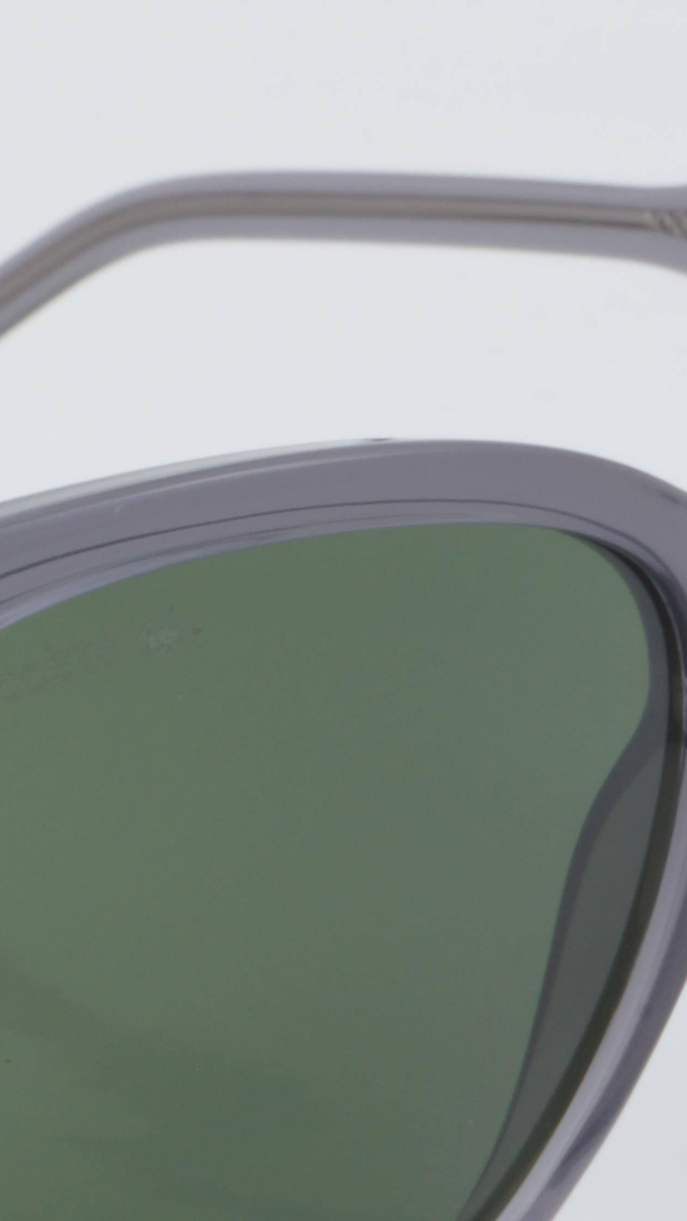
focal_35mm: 211
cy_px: 845
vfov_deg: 10.2
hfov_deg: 5.7
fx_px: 6832
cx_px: -27
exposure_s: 1/3
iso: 100
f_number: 32
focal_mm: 50
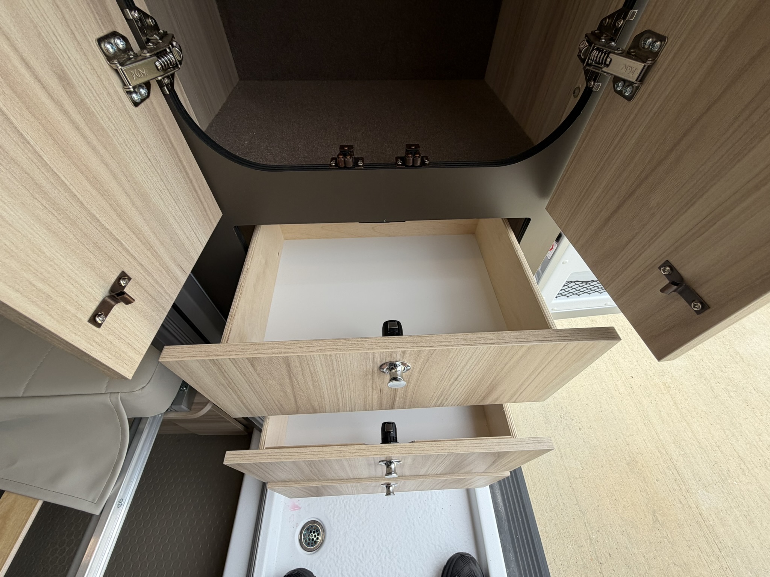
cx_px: 385
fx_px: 311
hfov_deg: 102.1
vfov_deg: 85.7
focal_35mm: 14
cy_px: 288
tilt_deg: -52.1
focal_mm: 2.22
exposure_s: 1/230
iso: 40
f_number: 2.2
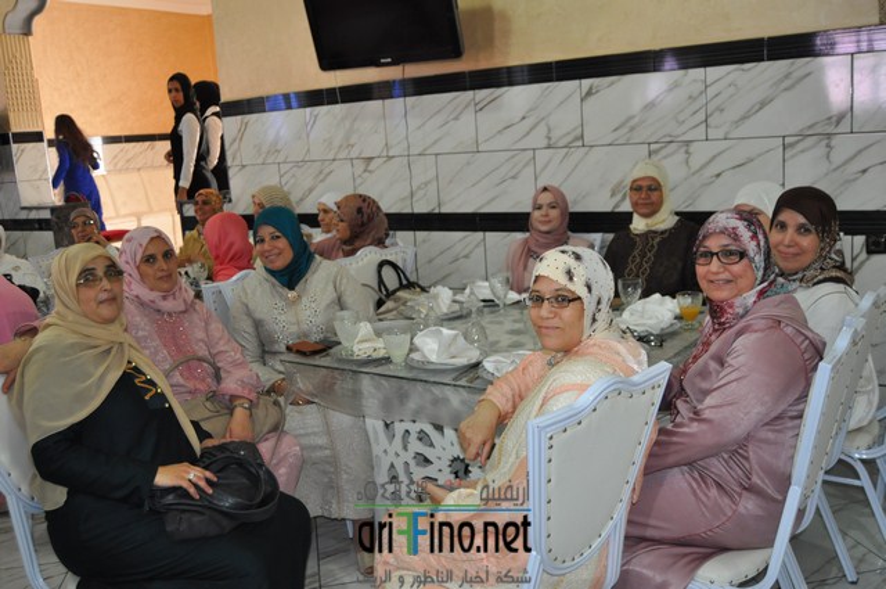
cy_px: 294
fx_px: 848
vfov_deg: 38.3
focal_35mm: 34
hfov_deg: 55.2
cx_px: 443
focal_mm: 23
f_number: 3.8
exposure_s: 1/60
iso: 800
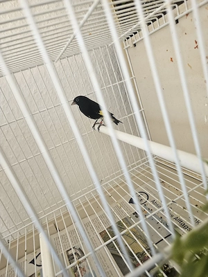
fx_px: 184
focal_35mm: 23
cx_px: 104
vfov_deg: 73.9
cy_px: 138
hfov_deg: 58.9
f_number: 1.8
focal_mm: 5.4
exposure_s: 1/101
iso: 160
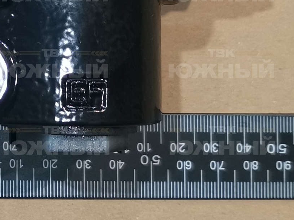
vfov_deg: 22.4
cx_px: -25
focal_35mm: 61
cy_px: -35
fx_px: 518
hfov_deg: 28.8
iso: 320
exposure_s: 1/100
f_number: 1.4
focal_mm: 4.66
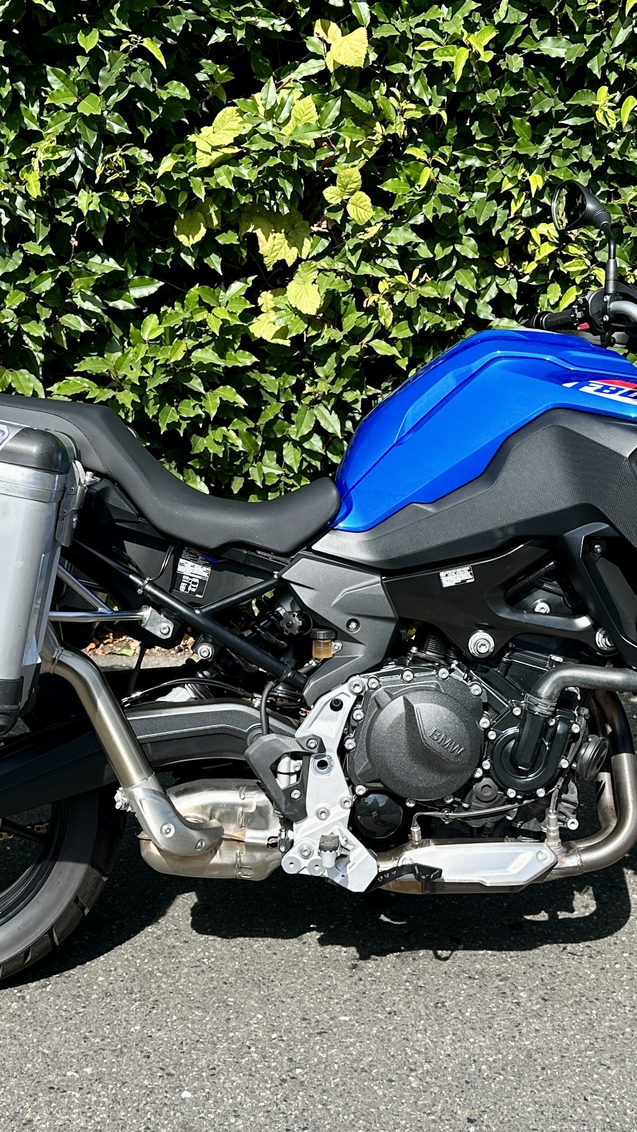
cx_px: 380
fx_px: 1051
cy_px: 568
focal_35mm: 35
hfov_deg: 33.6
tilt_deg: -18.1
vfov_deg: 56.6
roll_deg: -0.1
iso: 80
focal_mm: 6.86
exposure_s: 1/1916
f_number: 1.78
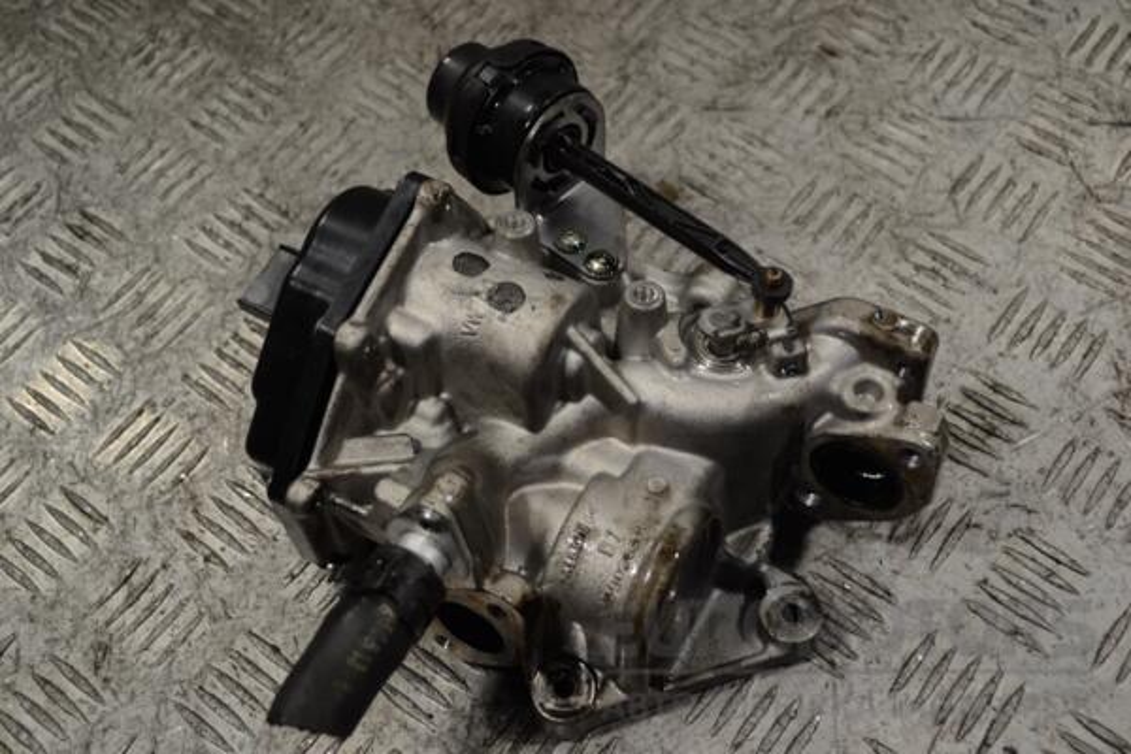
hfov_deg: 41.1
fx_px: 1508
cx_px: 566
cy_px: 377
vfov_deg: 28.1
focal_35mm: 48
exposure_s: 1/50
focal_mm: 32
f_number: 4.8
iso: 100
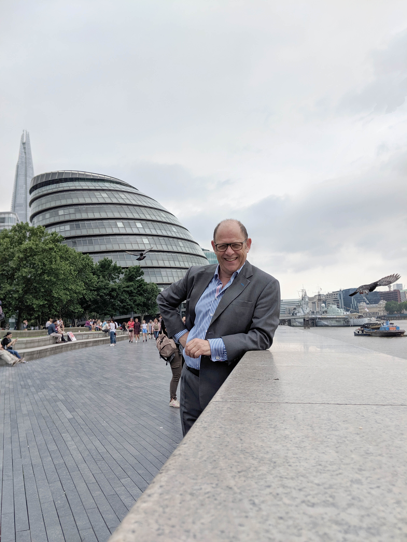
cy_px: 271
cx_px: 204
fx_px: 423
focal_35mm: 27
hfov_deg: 51.4
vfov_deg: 65.3
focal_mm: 4.44
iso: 66
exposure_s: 1/1799
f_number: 1.8
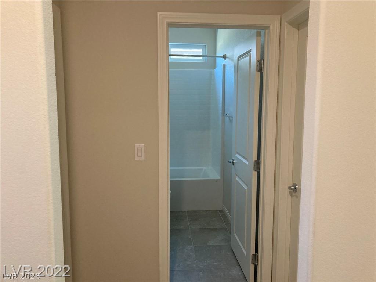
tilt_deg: -4.4
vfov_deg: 49.7
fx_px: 304
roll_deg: -0.5
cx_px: 188
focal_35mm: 28
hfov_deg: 63.4
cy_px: 141
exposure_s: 1/60
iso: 200
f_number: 1.8
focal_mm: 3.99
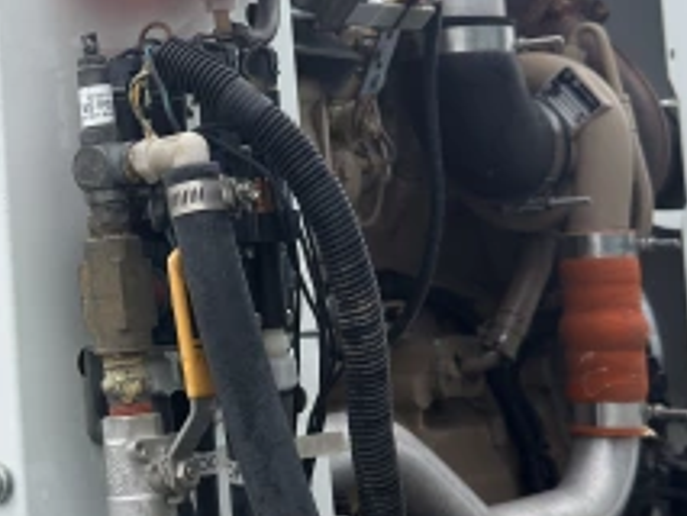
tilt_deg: +6.9
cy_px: 87
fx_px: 1787
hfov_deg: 20.9
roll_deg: +4.5
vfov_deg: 16.3
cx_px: -29
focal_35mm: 90
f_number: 1.78
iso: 64
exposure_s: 1/2033
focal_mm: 6.76
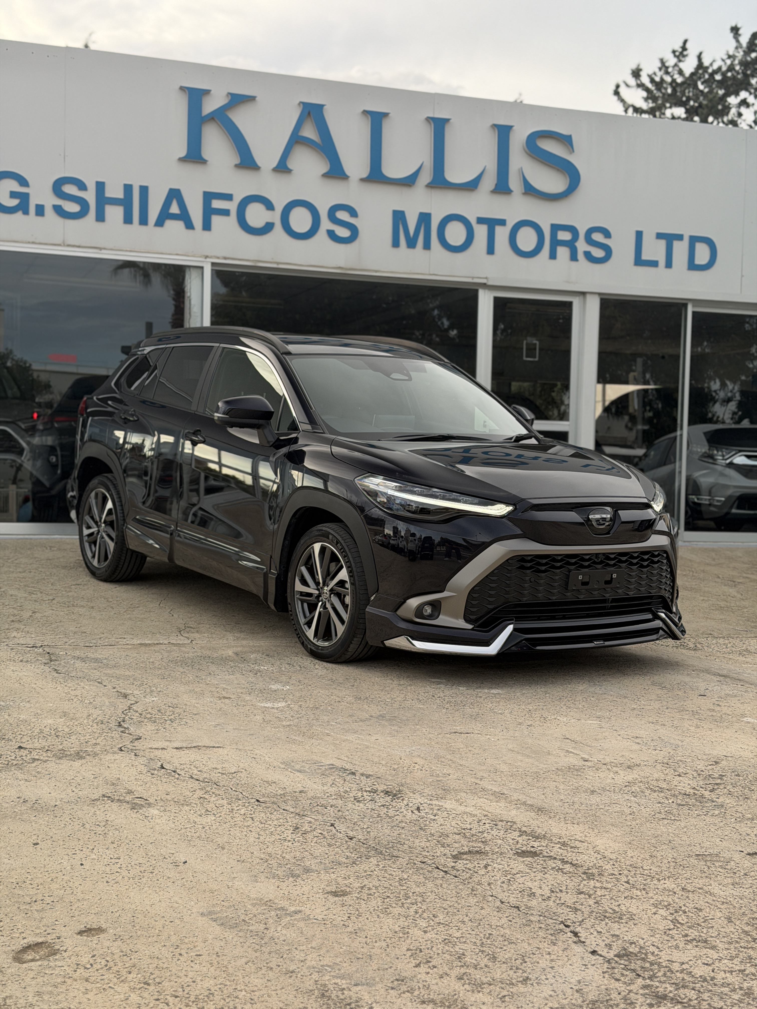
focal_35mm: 48
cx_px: 378
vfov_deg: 39.7
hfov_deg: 30.3
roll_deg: -1.6
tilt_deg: -0.9
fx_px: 1400
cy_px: 504
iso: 80
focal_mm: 6.76
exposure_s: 1/687
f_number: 1.78
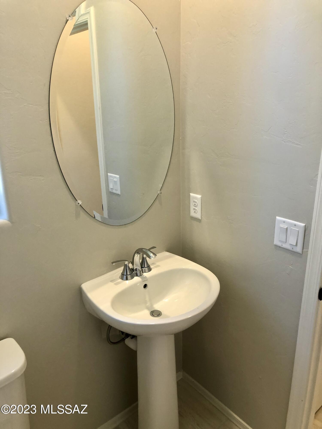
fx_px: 347
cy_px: 214
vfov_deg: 63.4
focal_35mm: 28
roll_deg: +2.2
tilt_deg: -18.7
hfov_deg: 49.7
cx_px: 161
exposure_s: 1/30
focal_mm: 3.99
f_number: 1.8
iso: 32
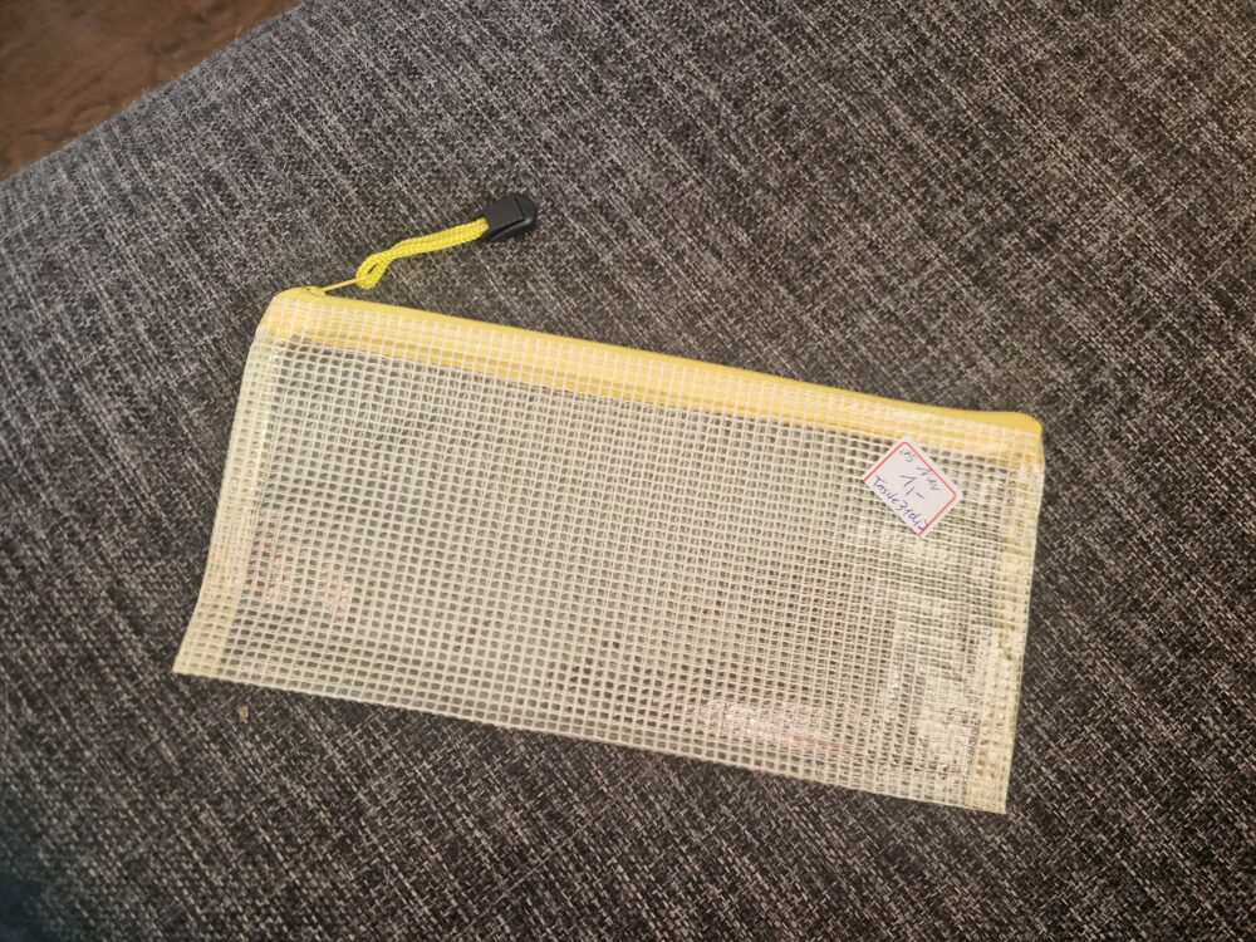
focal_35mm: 23
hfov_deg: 73.9
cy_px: 471
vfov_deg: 58.9
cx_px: 628
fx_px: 835
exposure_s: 1/180
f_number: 1.8
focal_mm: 5.4
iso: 100
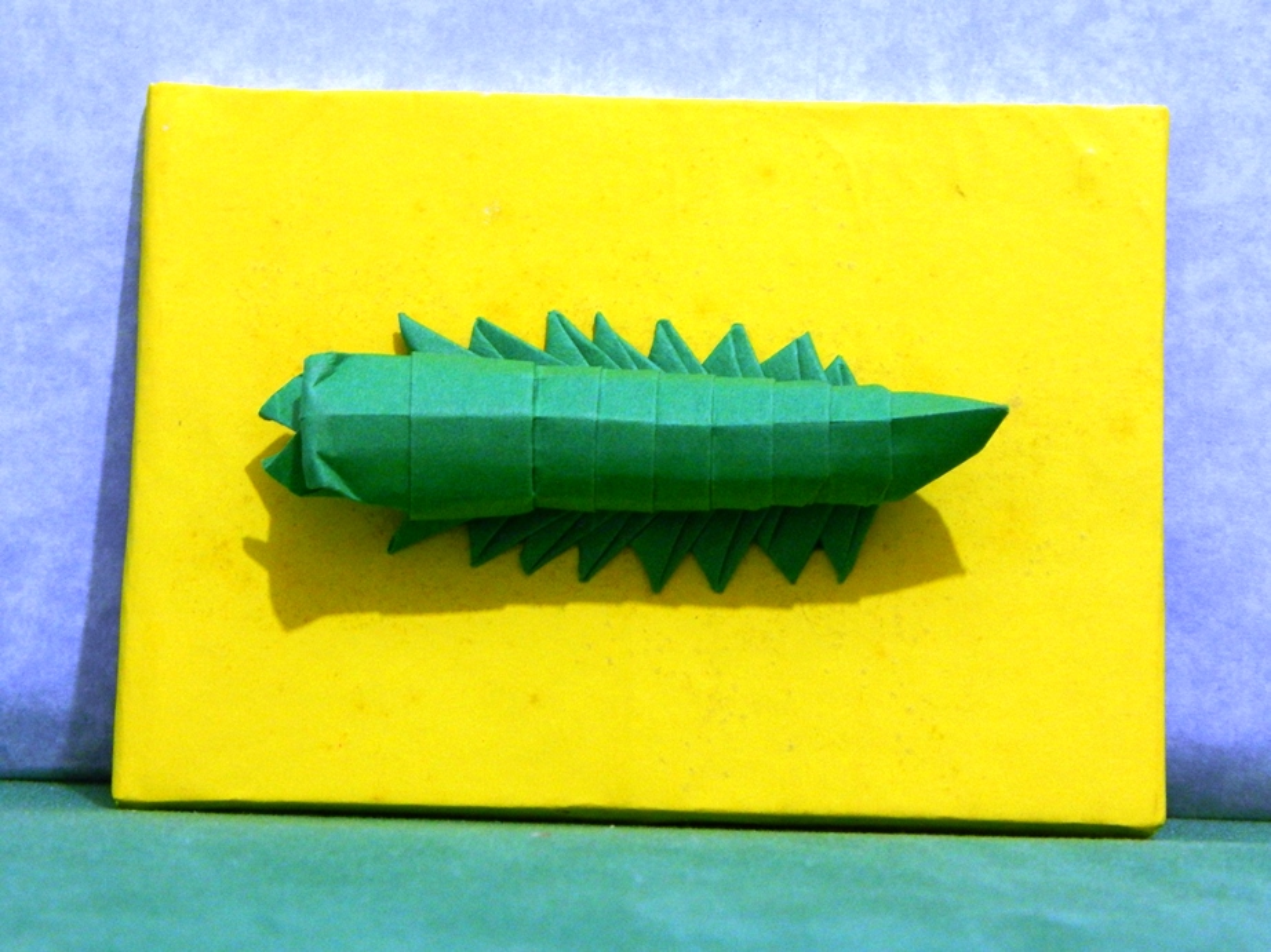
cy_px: 476
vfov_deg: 8.1
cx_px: 636
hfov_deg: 10.8
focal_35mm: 184
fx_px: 6754
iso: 800
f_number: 5.3
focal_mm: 32.8
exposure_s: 1/10
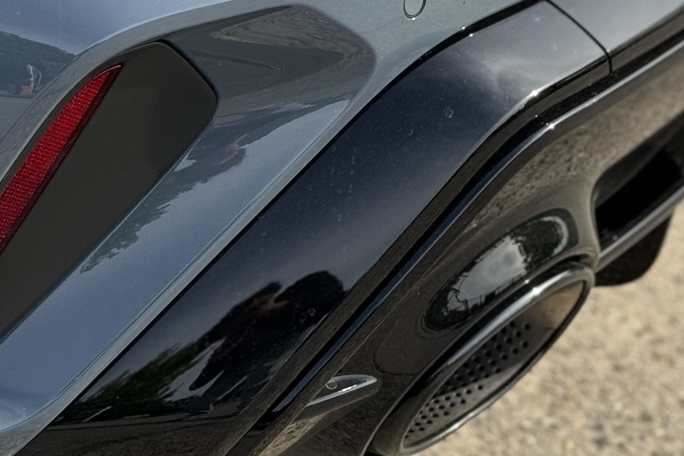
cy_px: -279
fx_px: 2527
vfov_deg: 9.9
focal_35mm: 133
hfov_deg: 15.4
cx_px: 393
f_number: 1.78
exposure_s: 1/2045
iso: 64
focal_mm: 6.76
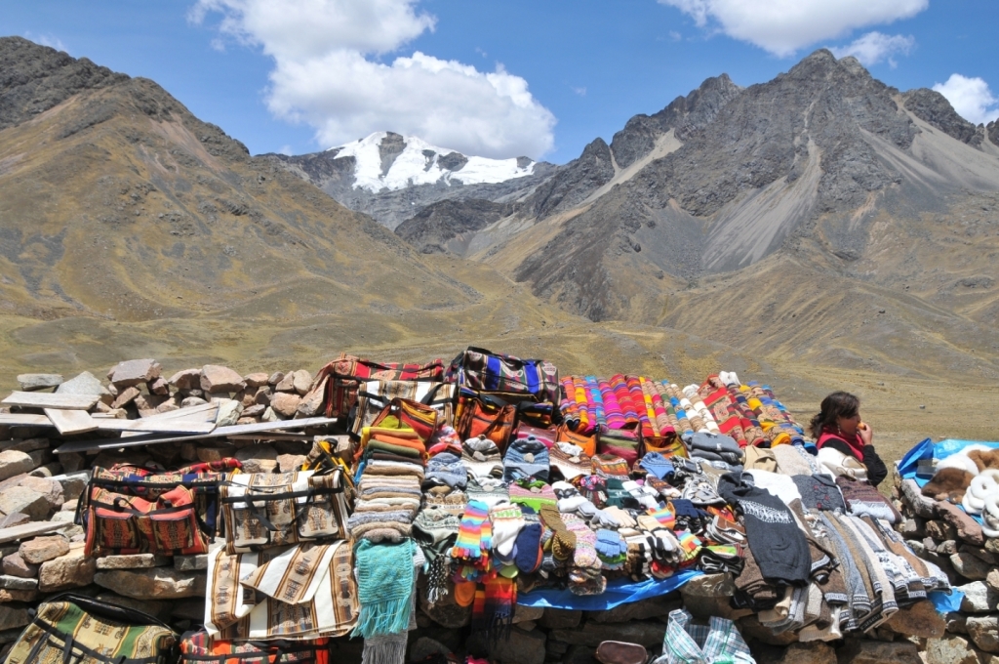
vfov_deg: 34.1
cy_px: 332
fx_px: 1081
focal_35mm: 39
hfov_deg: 49.6
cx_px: 500
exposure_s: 1/350
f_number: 9.5
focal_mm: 26
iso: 200
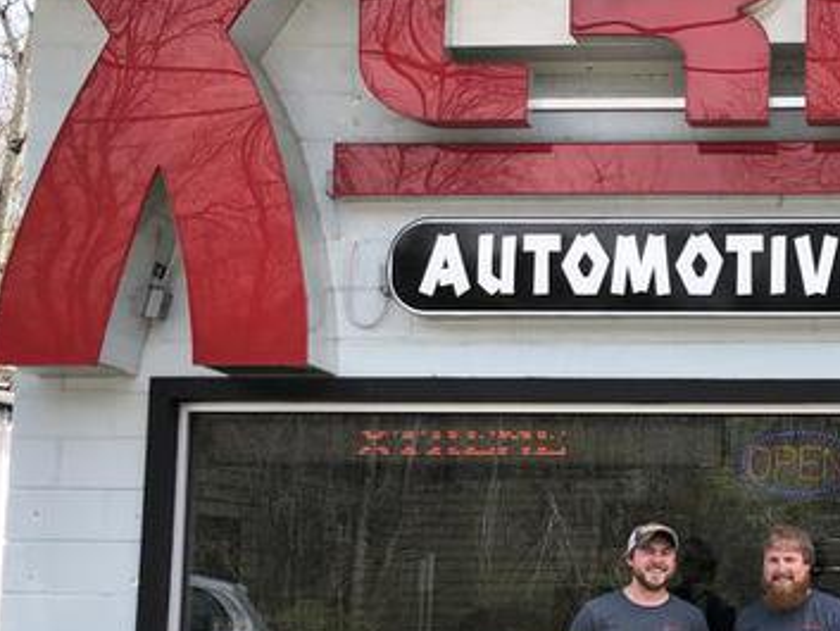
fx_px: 1432
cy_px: 448
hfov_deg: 30.5
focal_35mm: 59
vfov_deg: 24.6
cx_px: 830
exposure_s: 1/578
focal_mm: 4
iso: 20
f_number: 1.8
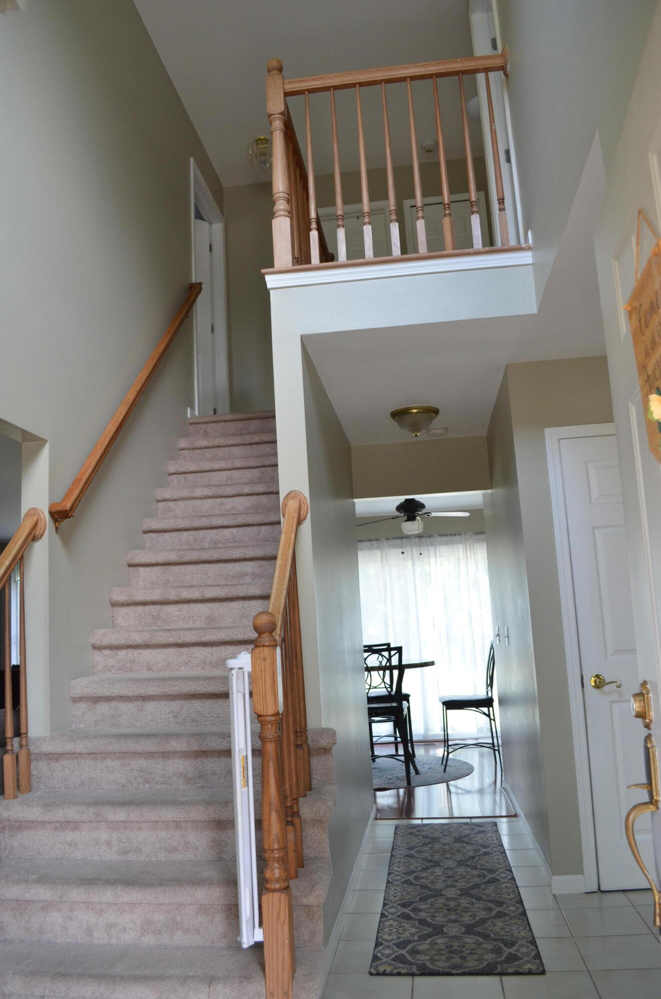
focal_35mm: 27
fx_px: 747
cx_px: 330
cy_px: 500
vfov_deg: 67.5
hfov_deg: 47.7
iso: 400
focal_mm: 18
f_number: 5
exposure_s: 1/100
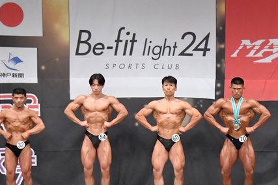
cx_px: 236
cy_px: 134
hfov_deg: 11.1
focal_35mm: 185
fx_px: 1427
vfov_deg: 7.4
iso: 6400
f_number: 5.6
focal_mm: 68
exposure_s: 1/400
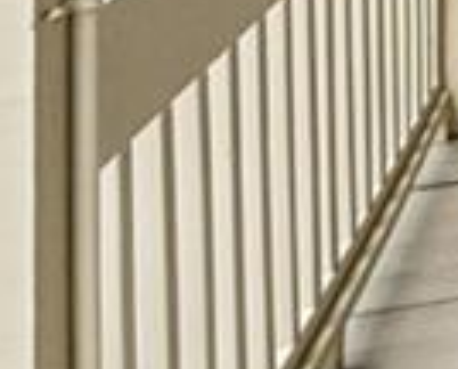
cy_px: -419
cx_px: 1330
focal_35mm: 100
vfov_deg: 13.0
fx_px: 1359
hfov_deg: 11.7
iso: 320
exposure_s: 1/80
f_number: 8
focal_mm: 14
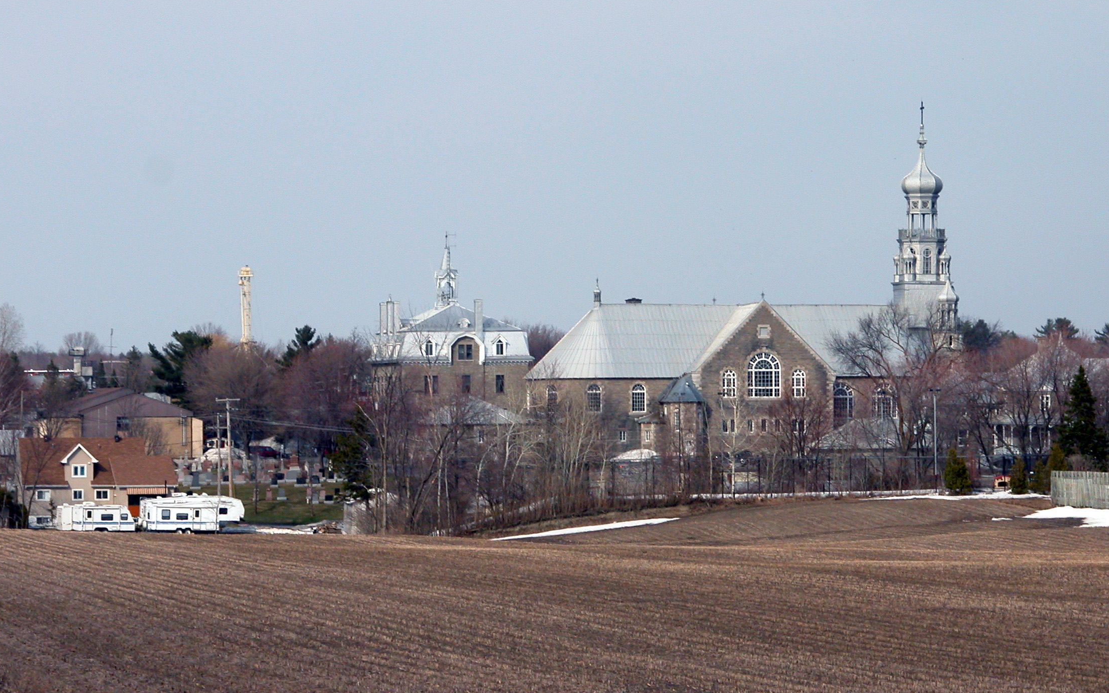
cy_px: 331
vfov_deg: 7.2
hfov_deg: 11.5
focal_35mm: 182
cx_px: 558
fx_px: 5500
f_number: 6.2
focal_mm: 37.7
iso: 100
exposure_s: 1/452
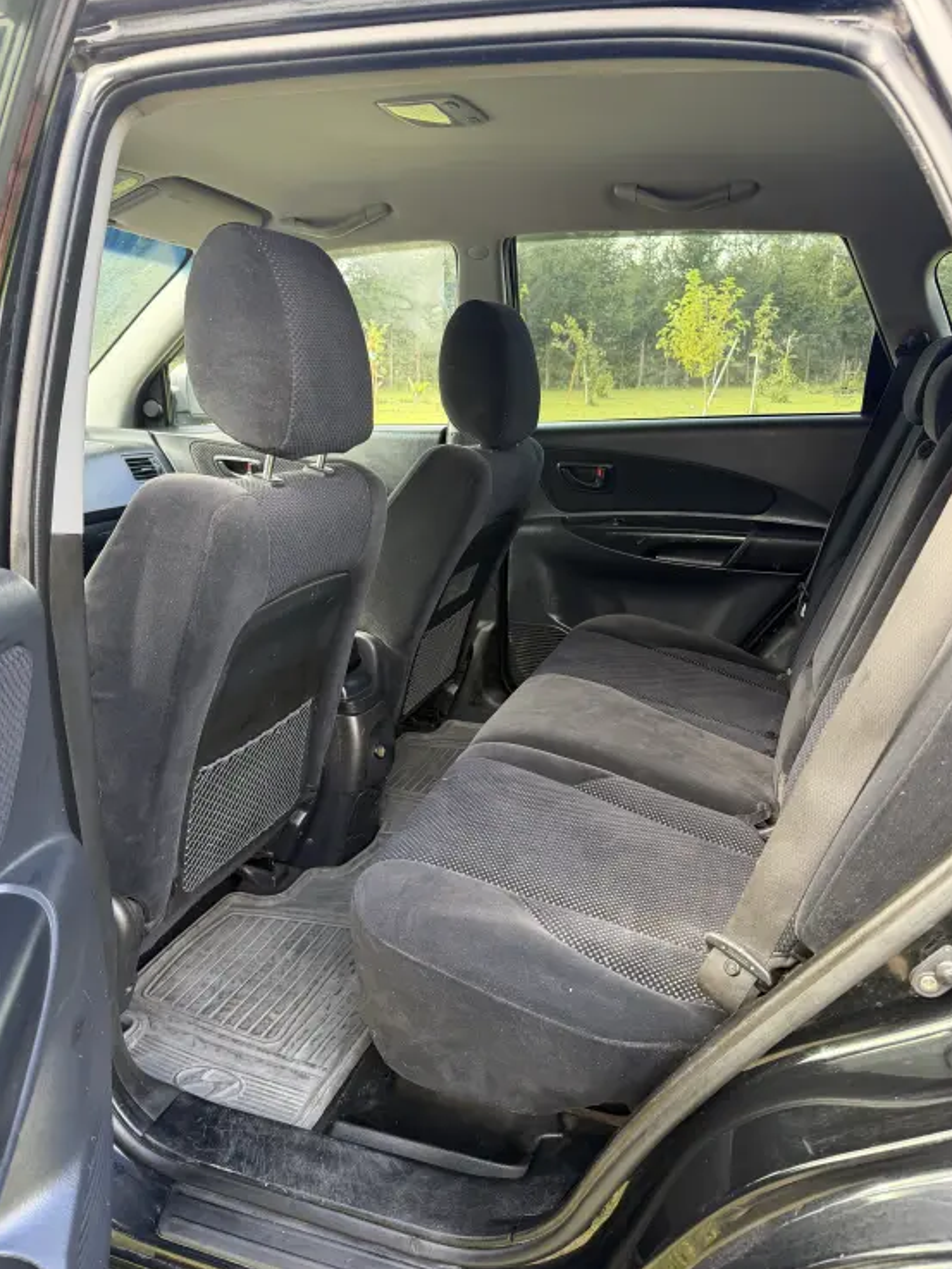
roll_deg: -1.2
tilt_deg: -19.1
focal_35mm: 25
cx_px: 489
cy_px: 653
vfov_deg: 69.4
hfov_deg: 54.9
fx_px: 916
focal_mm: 6.76
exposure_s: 1/184
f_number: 1.78
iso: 200
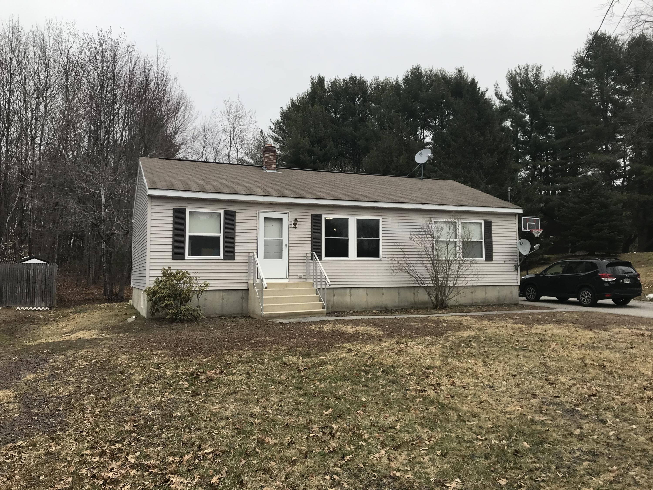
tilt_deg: +5.6
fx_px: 528
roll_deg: -0.1
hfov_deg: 63.4
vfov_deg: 49.7
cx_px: 326
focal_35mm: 28
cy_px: 245
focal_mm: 3.99
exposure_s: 1/424
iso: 20
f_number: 1.8
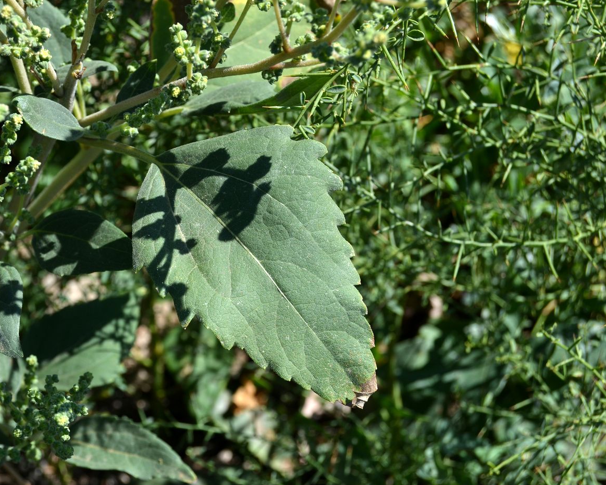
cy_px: 242
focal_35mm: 94
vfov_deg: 16.4
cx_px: 247
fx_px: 1679
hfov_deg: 20.4
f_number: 8
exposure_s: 1/250
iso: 100
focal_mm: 55
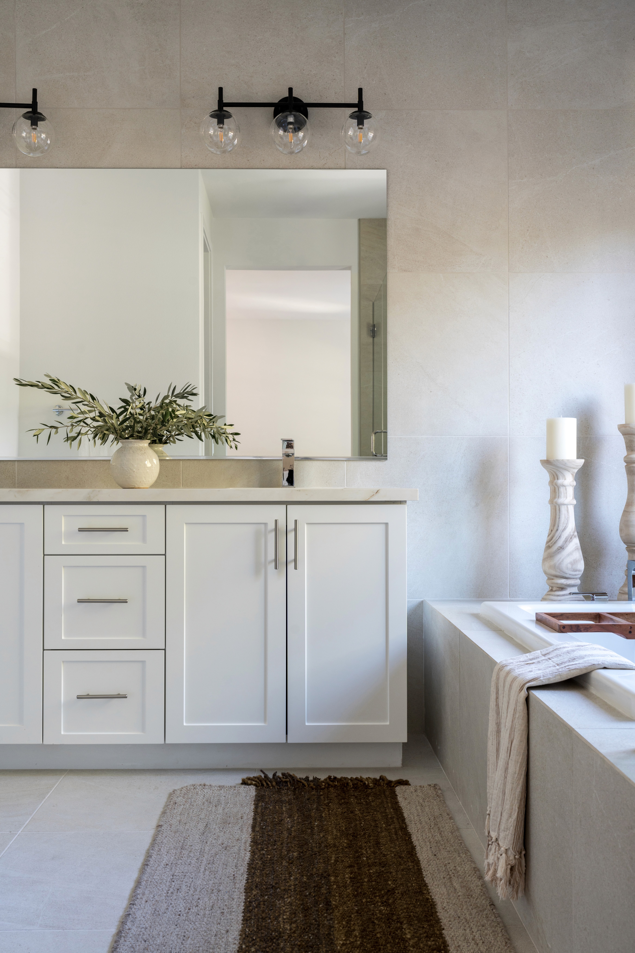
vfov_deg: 50.7
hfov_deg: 35.1
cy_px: 476
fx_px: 1005
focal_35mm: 38
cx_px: 318
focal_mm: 38
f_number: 9
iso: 400
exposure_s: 1/4
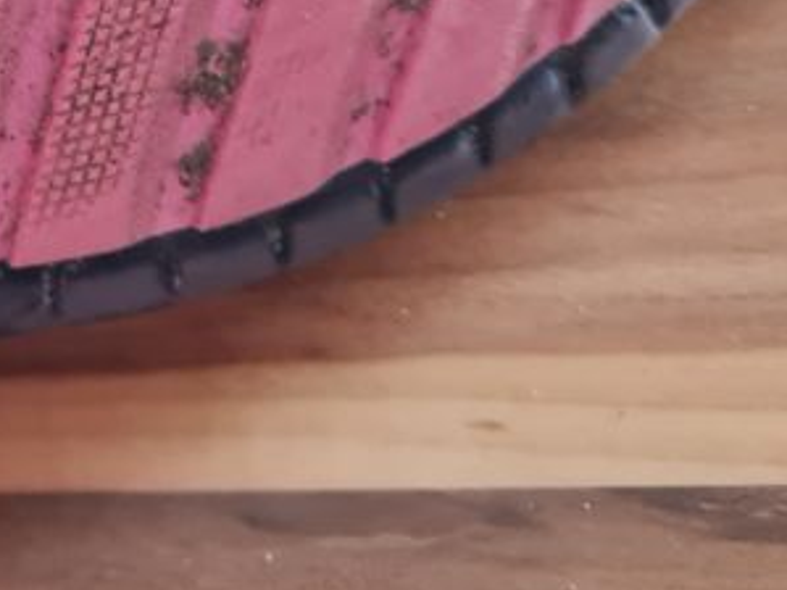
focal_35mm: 87
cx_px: -63
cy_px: -329
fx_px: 1977
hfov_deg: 21.4
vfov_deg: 15.5
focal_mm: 5.4
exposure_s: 1/40
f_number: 1.8
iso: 500
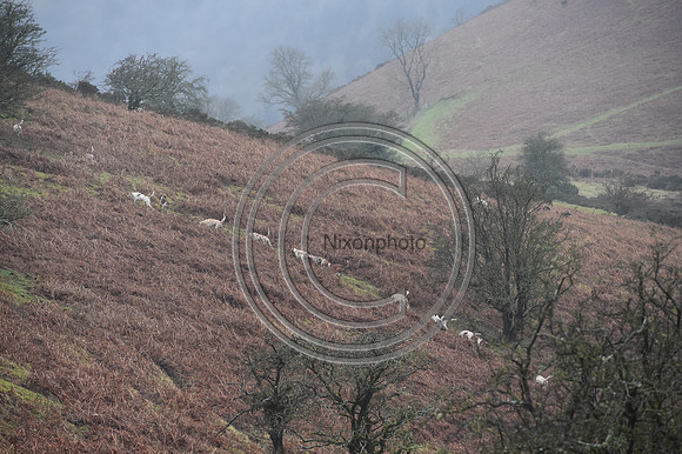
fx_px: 3787
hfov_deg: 10.3
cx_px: 341
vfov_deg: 6.9
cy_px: 227
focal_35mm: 200
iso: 3200
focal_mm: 200
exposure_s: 1/800
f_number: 6.3
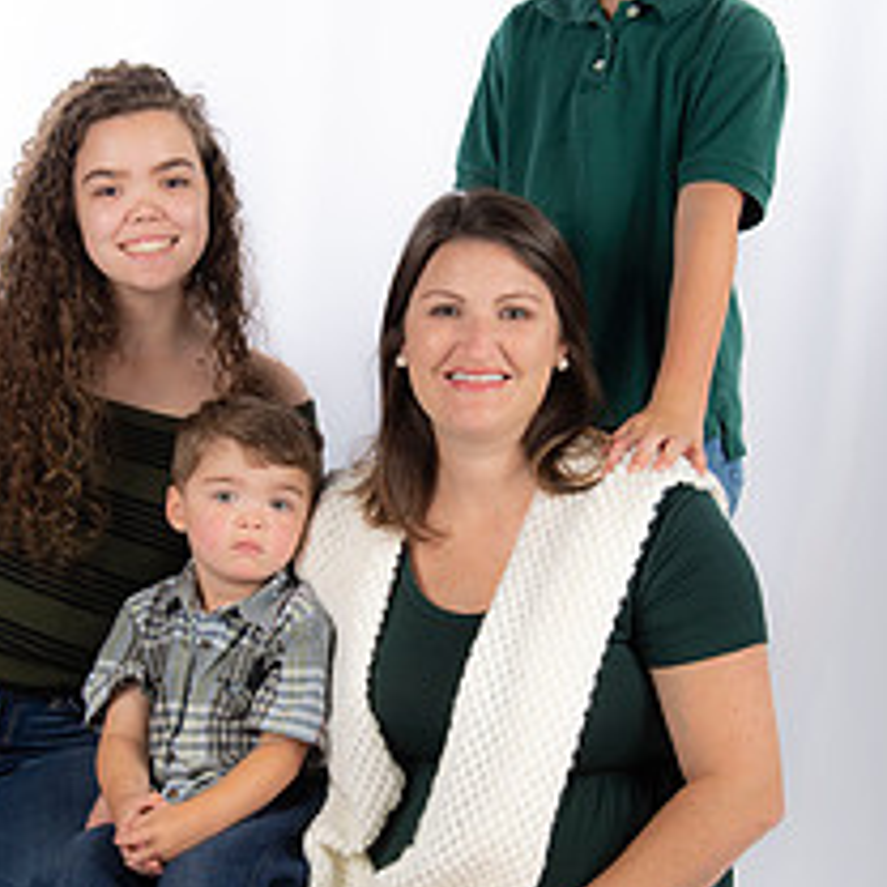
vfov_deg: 19.7
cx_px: 377
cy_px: 542
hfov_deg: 19.7
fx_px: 2551
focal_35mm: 88
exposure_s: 1/200
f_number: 5.6
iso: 100
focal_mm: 48
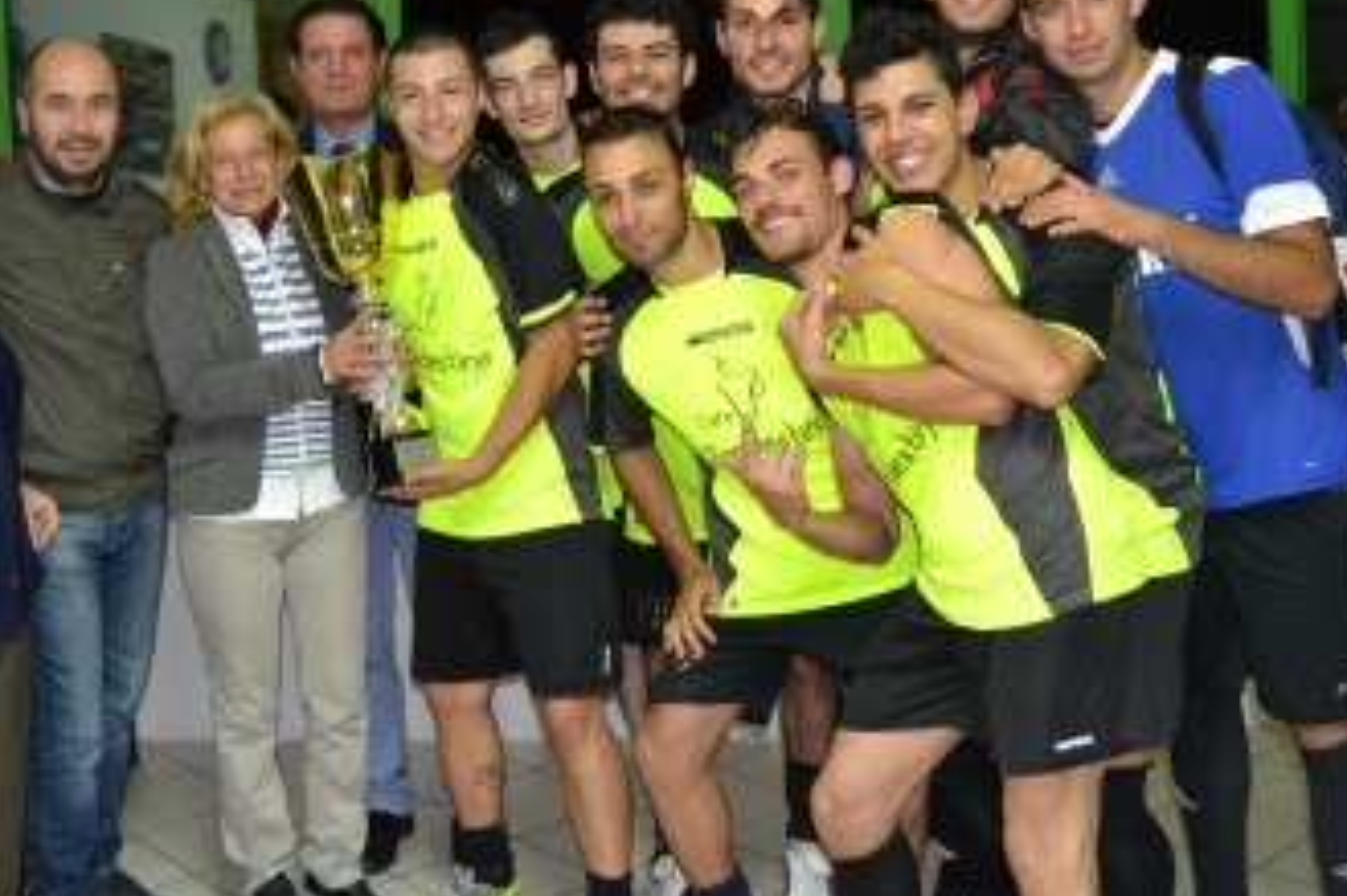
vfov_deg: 32.3
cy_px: 288
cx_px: 561
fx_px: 1533
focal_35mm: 41
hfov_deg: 47.2
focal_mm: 18
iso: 2000
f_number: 3.5
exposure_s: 1/60
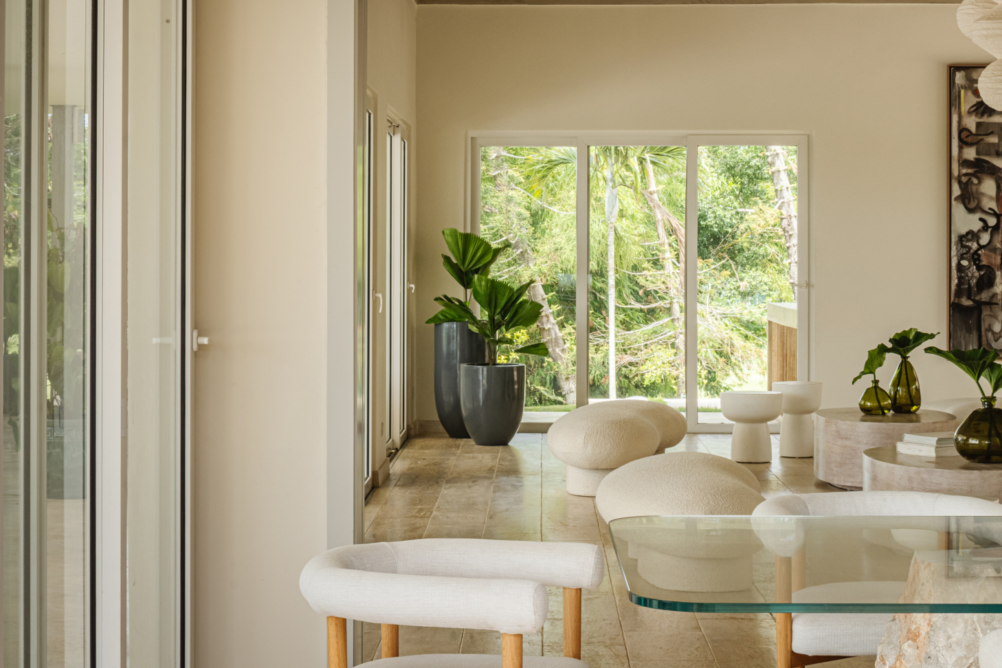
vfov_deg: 17.3
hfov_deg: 25.7
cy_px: 420
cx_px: 557
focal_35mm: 79
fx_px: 2199
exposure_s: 1/160
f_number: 16
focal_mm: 45
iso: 250
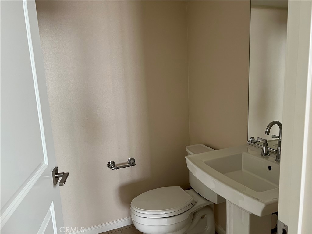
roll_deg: +3.2
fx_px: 234
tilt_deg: -10.4
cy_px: 117
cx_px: 156
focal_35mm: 26
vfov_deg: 53.1
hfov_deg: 67.3
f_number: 1.5
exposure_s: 1/97
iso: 125
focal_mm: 5.7
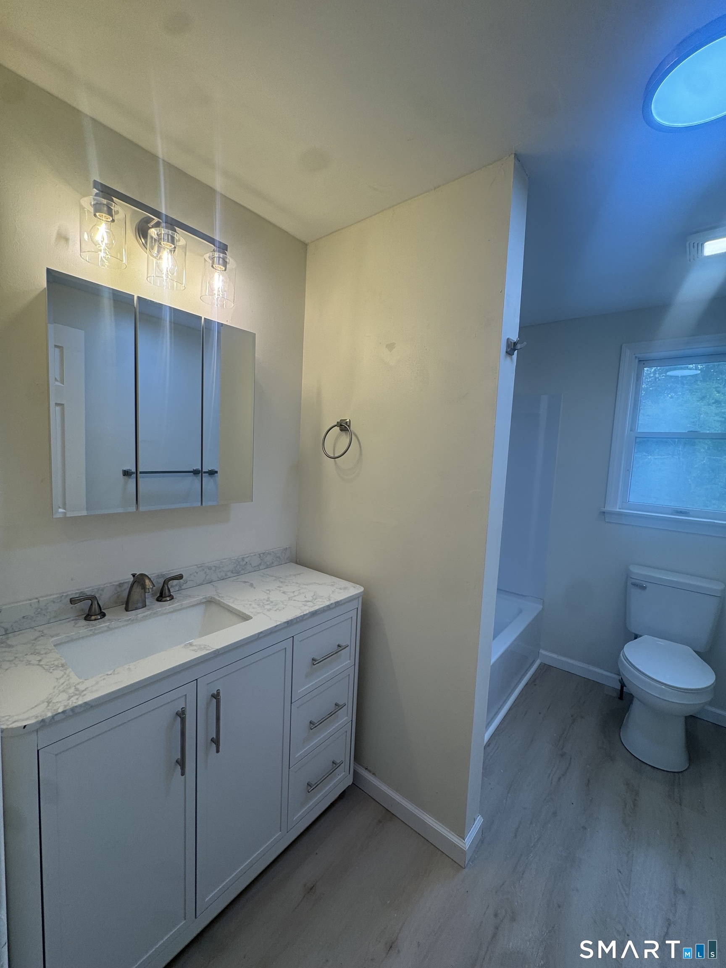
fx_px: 391
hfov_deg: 85.7
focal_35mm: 14
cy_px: 484
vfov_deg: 102.1
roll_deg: -3.0
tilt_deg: -6.0
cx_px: 363
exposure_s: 1/122
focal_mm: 2.22
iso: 40
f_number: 2.2
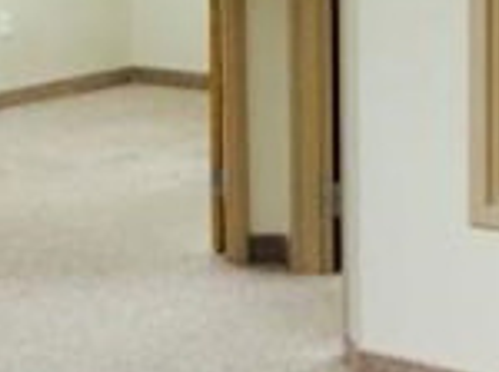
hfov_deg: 15.9
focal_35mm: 124
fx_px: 1785
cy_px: -43
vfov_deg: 11.7
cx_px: 206
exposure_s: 1/30
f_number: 2.2
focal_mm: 4.15
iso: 125
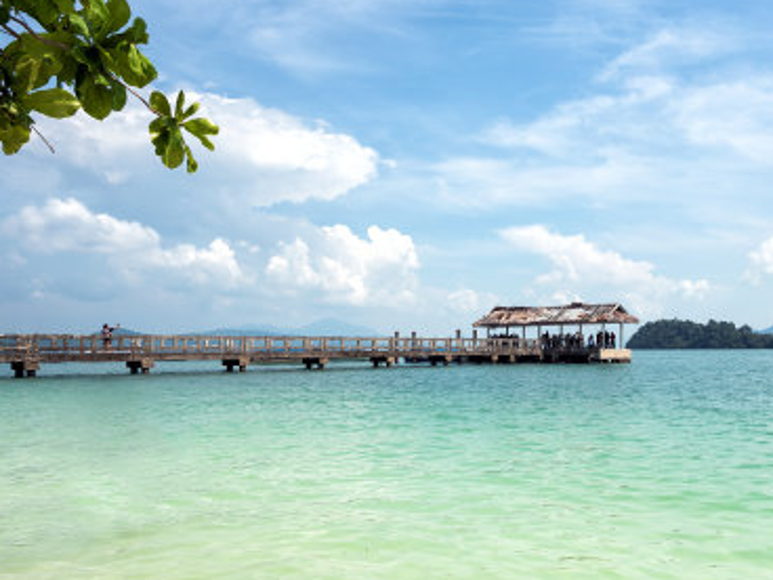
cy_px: 350
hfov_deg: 54.9
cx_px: 552
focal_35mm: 32
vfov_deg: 43.9
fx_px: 715
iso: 125
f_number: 8
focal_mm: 20
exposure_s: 1/500
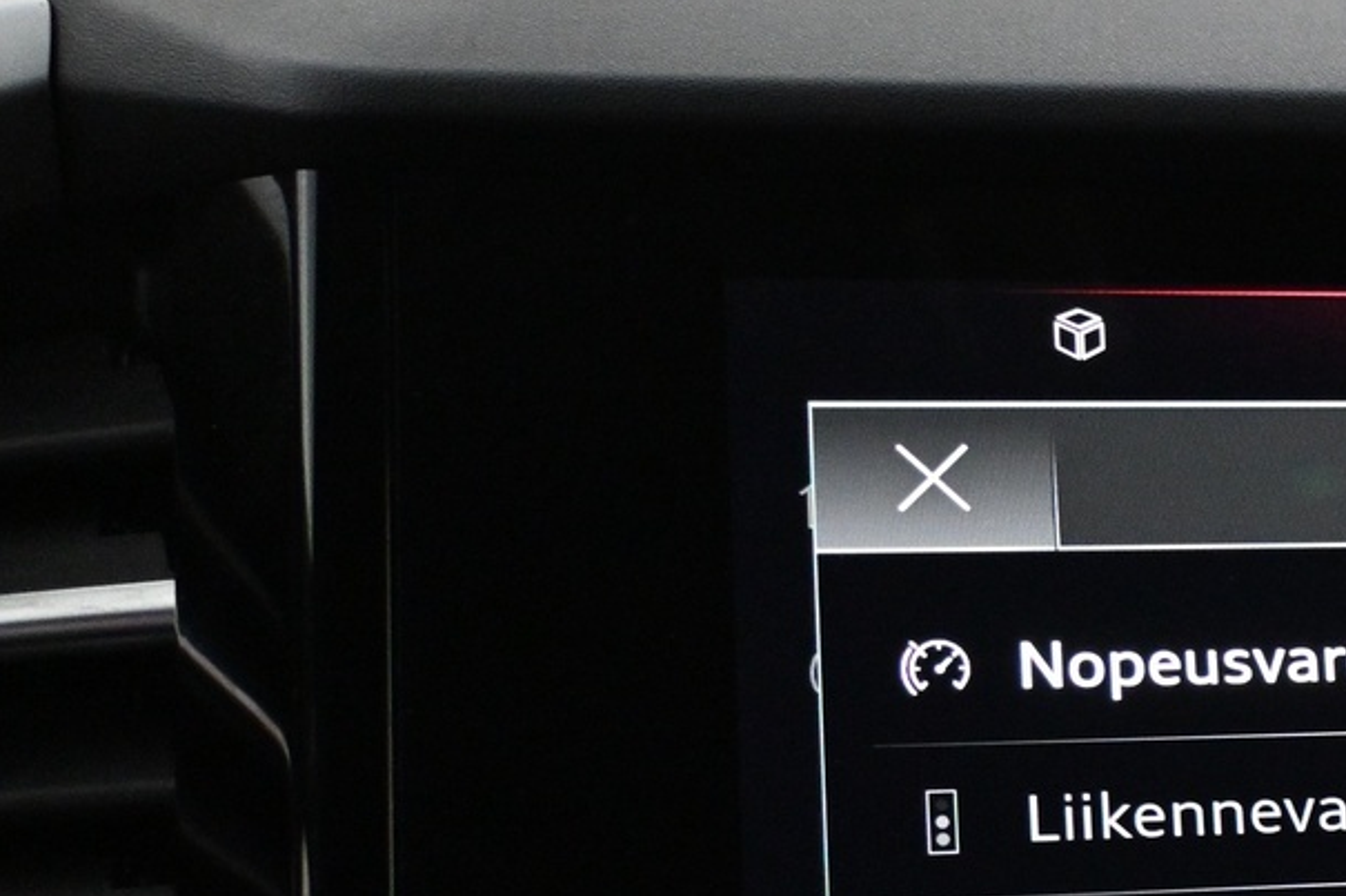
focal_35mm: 84
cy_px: 807
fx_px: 3152
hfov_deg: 21.8
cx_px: 1729
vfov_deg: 16.0
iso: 4000
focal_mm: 21
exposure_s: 1/100
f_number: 4
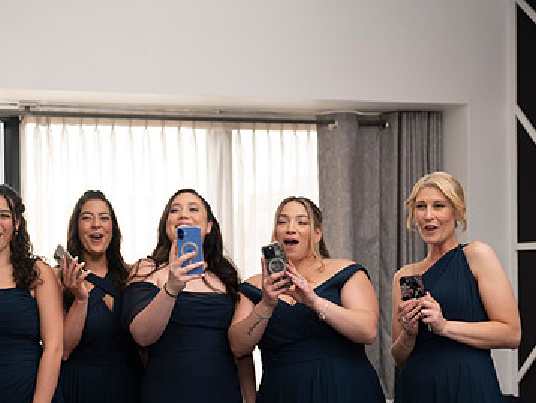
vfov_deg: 20.9
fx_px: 1085
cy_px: 279
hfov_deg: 27.3
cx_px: 117
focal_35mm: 70
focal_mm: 45
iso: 1600
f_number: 2.8
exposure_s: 1/1600
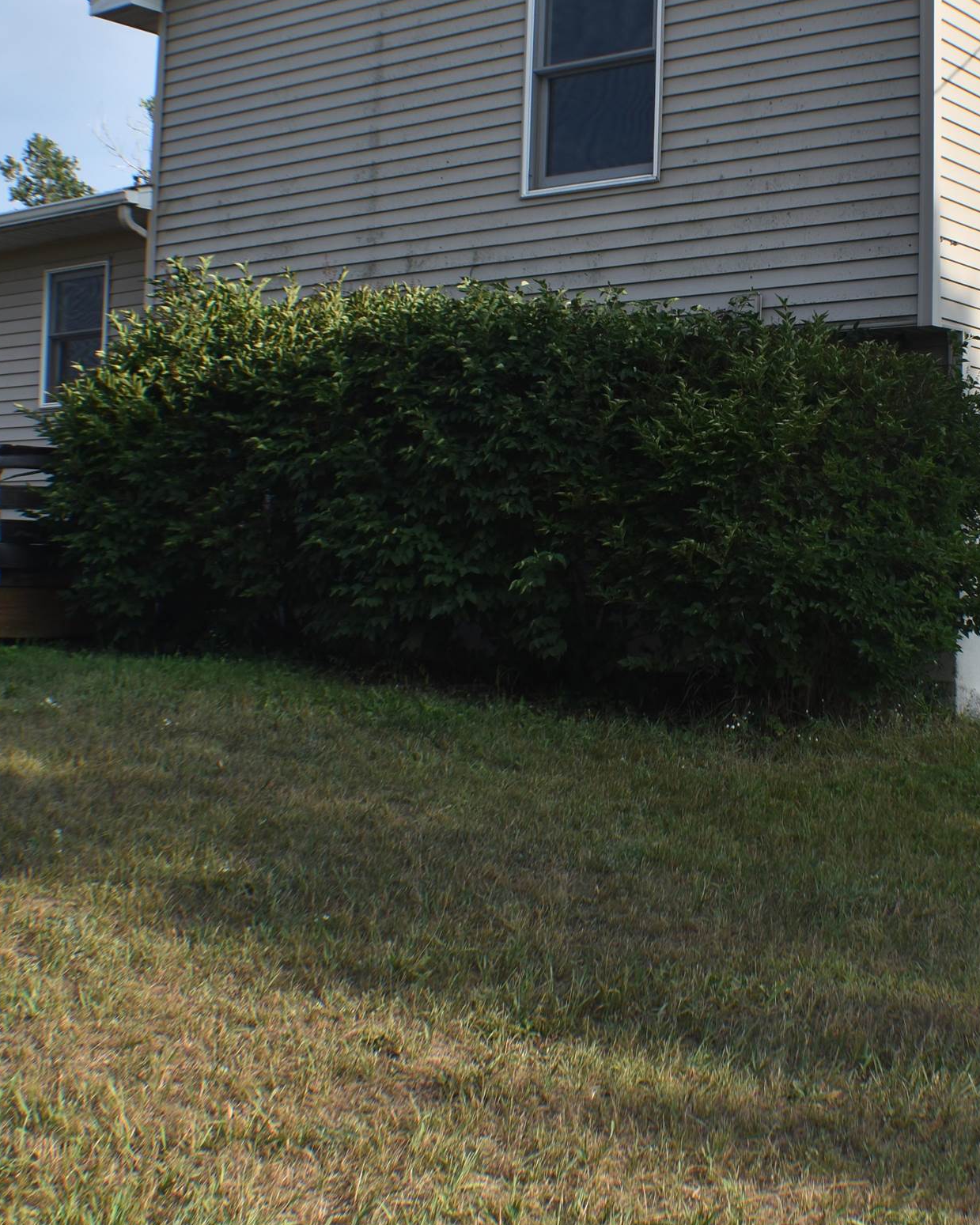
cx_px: 748
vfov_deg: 28.3
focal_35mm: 67
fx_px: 2429
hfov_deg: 22.6
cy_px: 512
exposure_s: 1/200
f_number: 8
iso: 100
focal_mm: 24
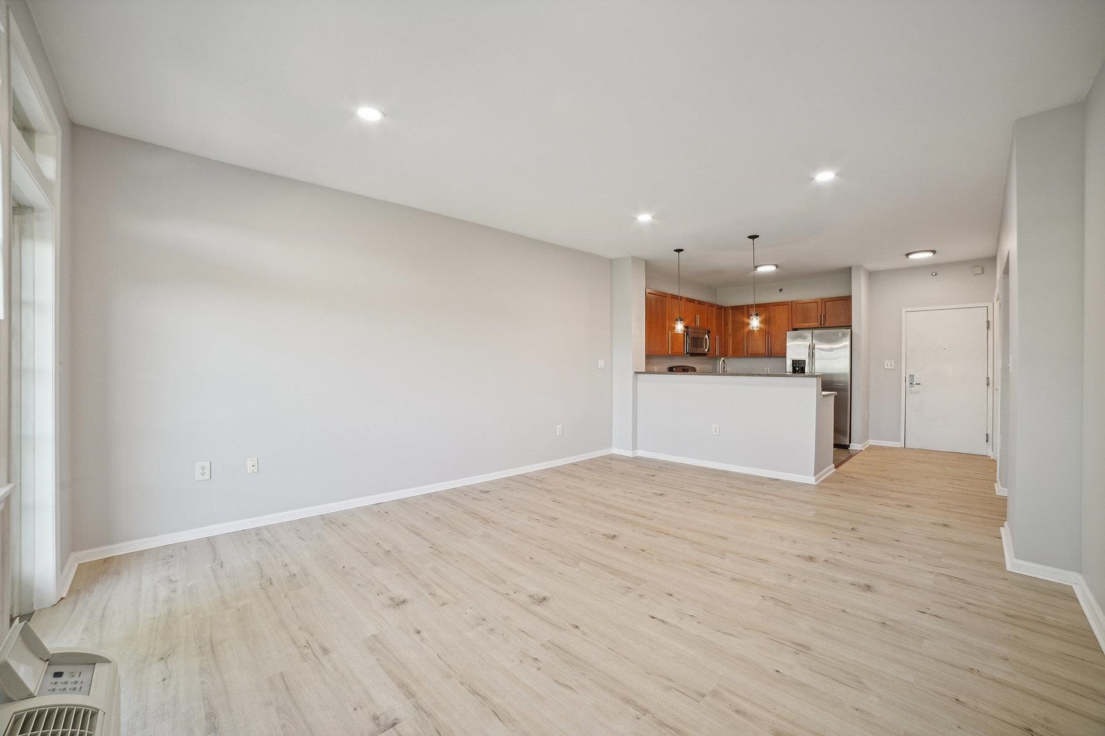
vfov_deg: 81.1
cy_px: 368
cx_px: 552
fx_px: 429
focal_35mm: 14
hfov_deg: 104.3
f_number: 8
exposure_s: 1/50
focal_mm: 14
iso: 800
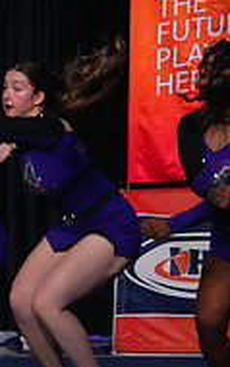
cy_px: 105
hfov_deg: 2.1
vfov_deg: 3.4
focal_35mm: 621
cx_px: -321
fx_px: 6219
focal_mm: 200
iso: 16000
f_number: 5.6
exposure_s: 1/1250
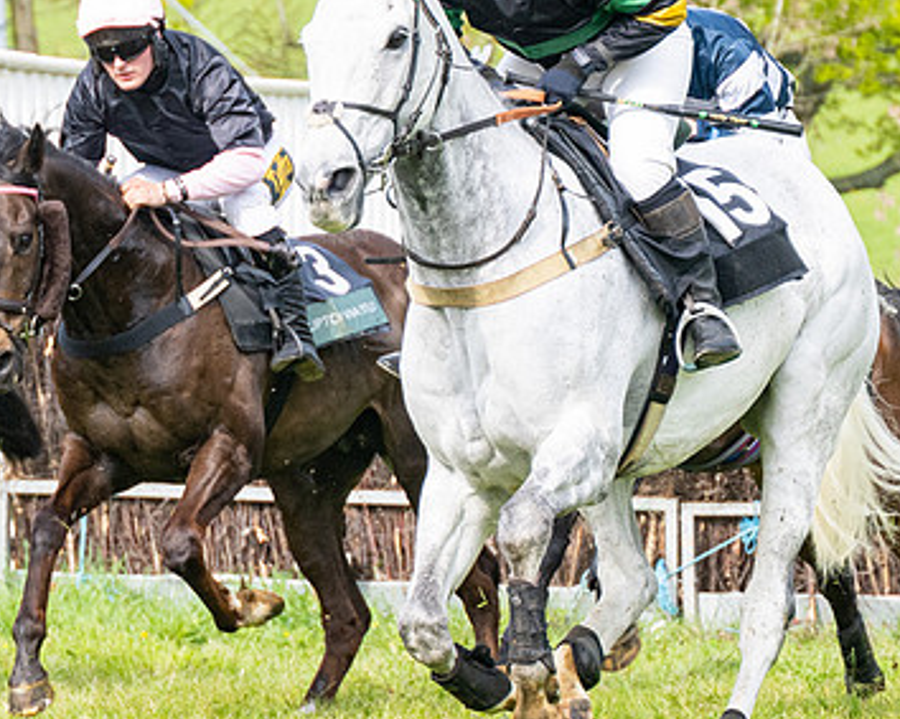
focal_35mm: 337
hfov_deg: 5.7
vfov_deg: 4.6
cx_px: 465
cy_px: 309
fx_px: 8974
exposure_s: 1/2000
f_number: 4
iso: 400
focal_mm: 98
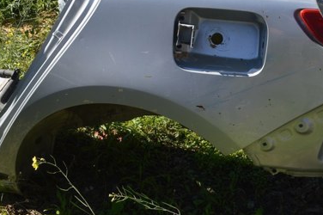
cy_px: 34
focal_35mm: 51
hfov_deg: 38.7
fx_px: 457
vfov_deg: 25.8
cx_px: 198
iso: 100
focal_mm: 20
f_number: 7.1
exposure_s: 1/250
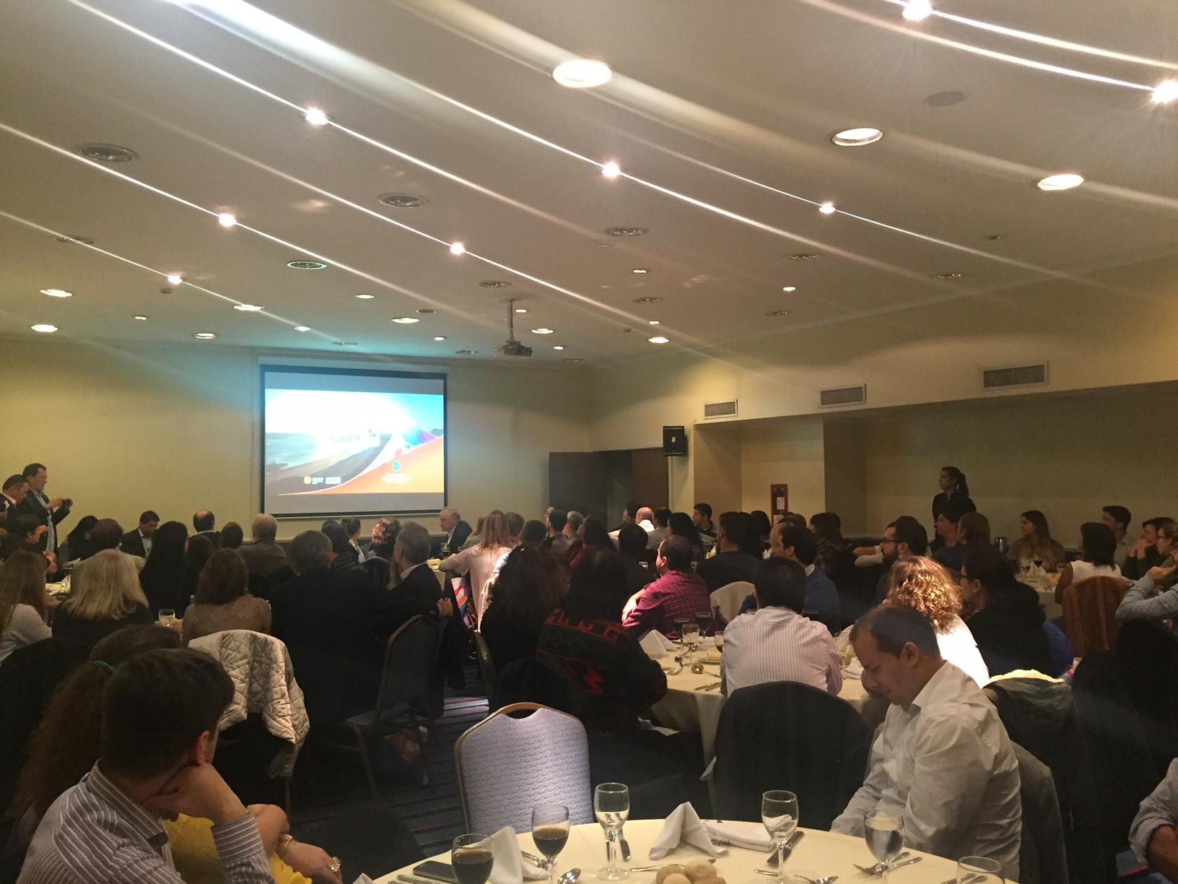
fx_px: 987
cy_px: 442
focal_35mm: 29
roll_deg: -0.7
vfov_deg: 48.2
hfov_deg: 61.7
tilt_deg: +2.5
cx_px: 589
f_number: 2.2
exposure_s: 1/17
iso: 250
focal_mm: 4.15
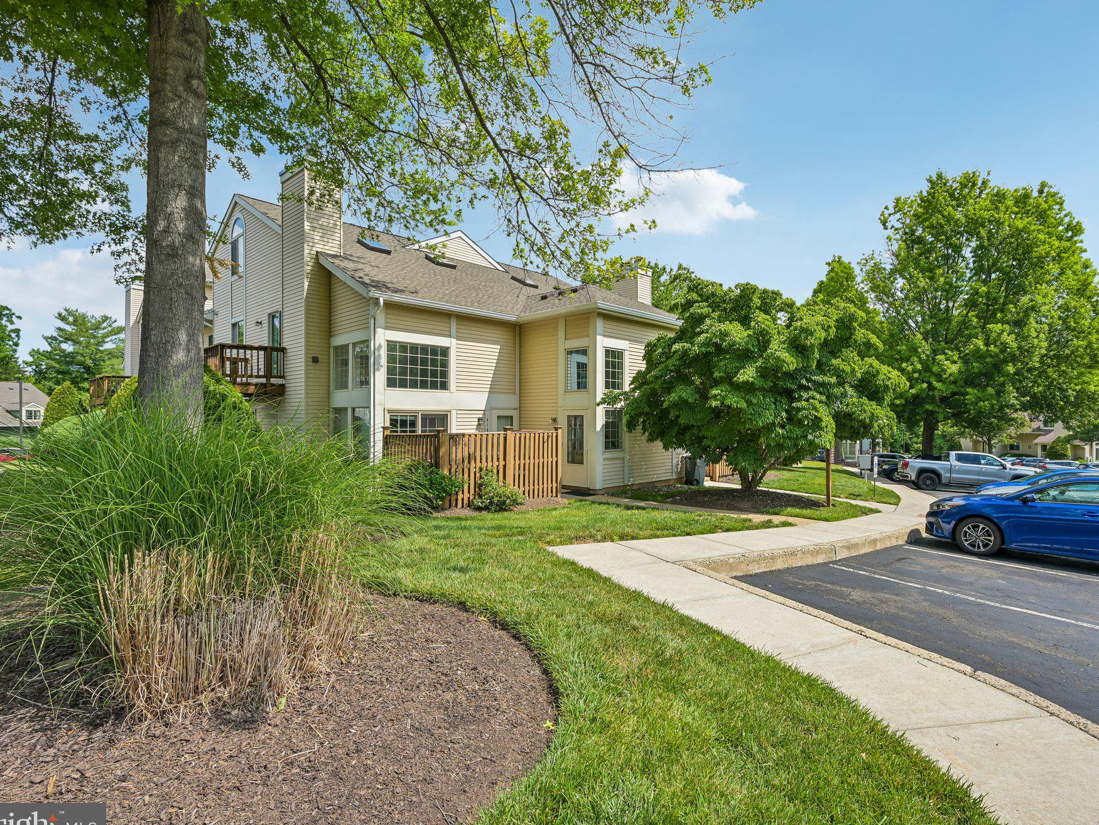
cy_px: 420
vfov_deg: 71.6
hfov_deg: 87.4
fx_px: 572
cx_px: 610
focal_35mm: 18
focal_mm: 16
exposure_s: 1/200
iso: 100
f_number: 8
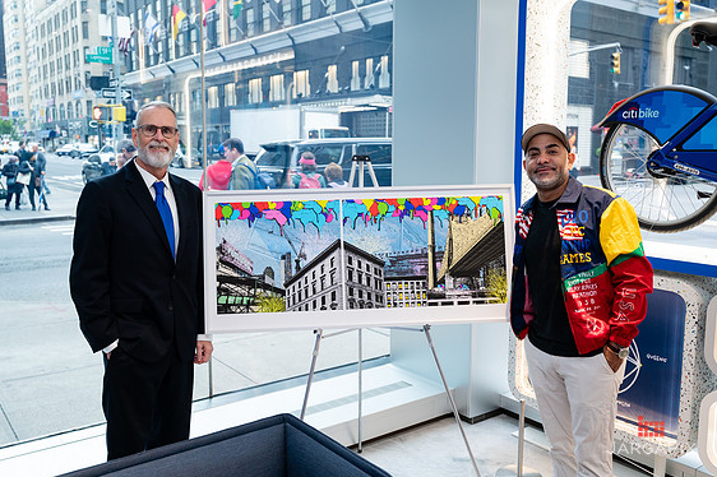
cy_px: 234
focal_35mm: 33
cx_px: 362
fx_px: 657
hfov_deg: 57.2
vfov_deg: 39.9
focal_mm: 31.5
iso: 640
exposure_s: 1/160
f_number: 4
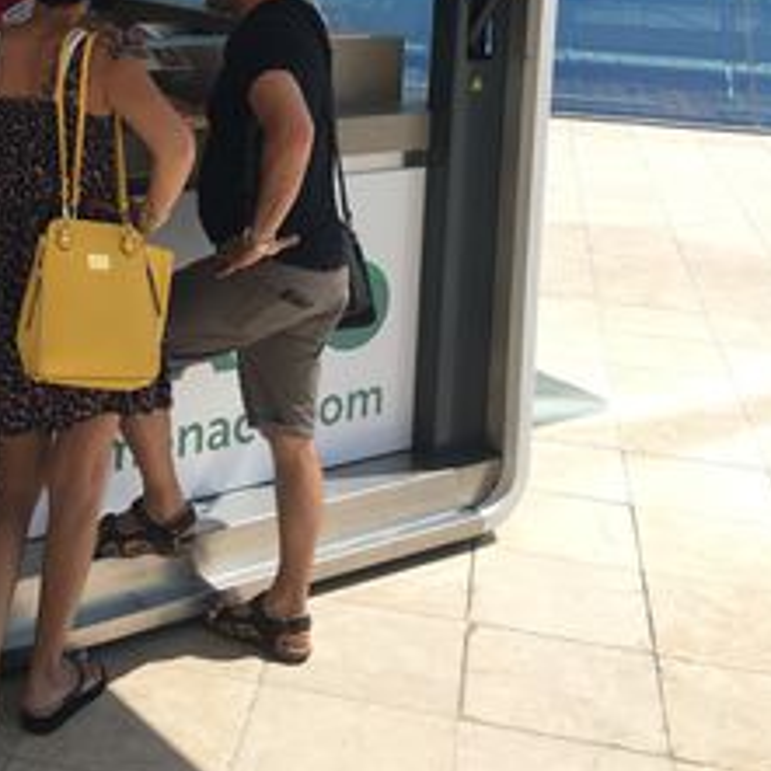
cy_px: -17
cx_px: 131
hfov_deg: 28.8
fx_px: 1462
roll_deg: -2.4
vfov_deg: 27.7
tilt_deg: -3.7
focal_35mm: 58
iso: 25
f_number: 2.2
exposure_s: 1/1425
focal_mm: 4.15
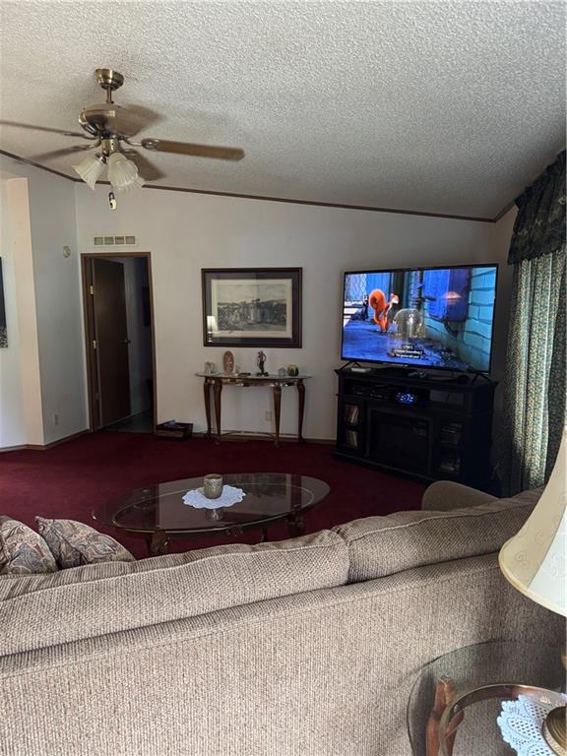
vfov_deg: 71.6
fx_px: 524
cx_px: 284
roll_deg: -0.2
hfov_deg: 56.8
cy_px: 378
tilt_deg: -7.4
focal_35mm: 24
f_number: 1.78
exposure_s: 1/60
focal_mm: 6.76
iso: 500
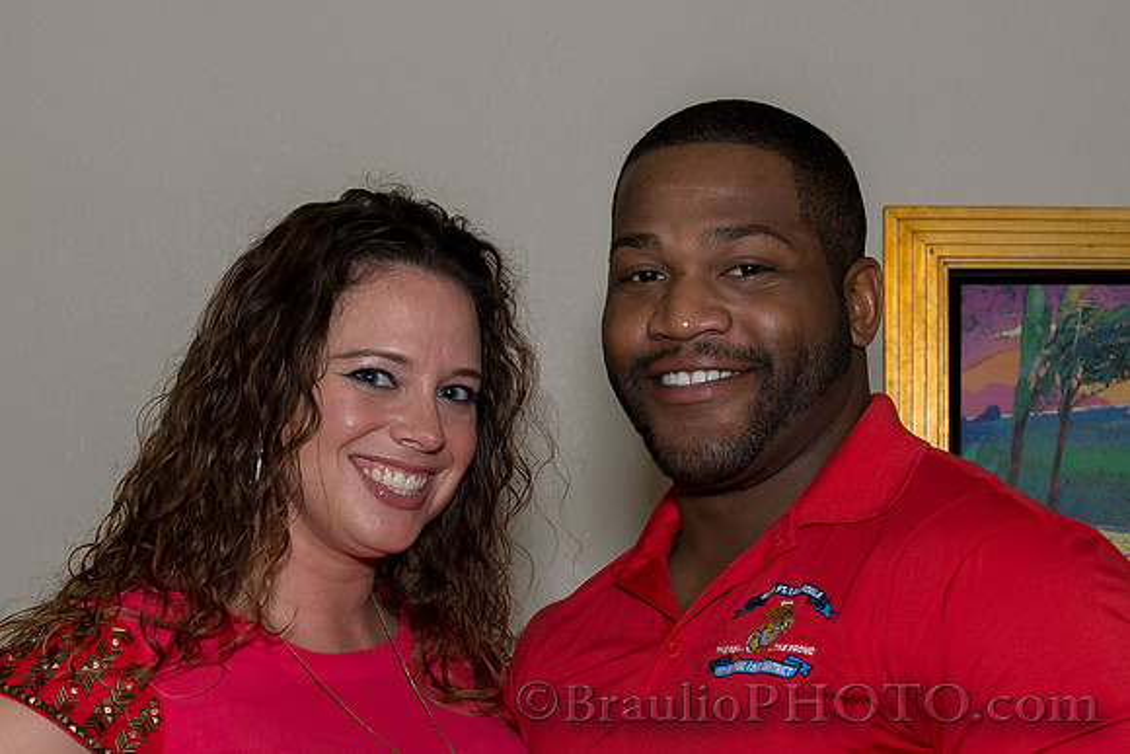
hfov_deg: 19.0
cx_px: 580
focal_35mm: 107
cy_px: 582
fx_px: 3374
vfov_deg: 12.7
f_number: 7.1
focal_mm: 42
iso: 800
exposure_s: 1/100
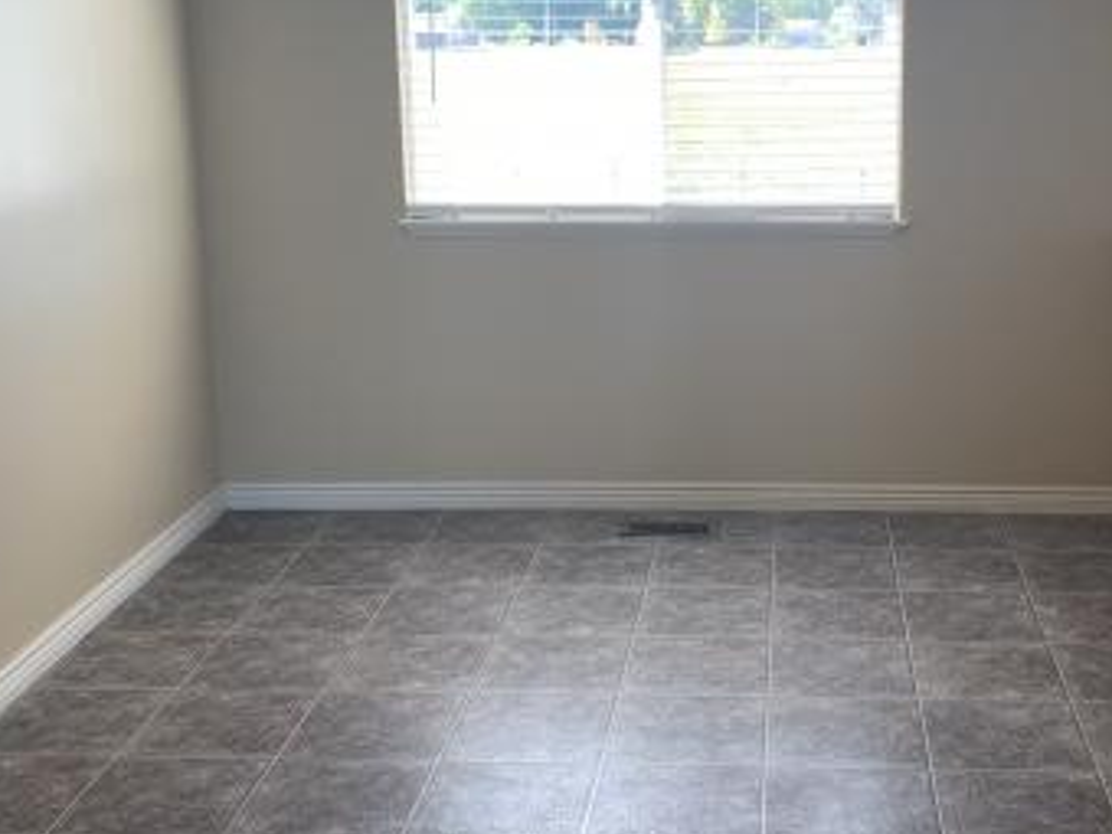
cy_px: 334
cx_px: 703
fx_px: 1574
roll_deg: +0.0
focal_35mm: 49
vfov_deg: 29.6
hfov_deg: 38.6
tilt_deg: -12.8
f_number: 1.8
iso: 50
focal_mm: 4.25
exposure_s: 1/120
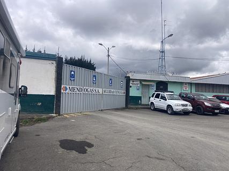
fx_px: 185
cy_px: 86
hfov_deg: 63.5
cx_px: 114
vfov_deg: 49.7
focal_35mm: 28
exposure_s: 1/3003
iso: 20
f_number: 1.8
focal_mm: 3.99
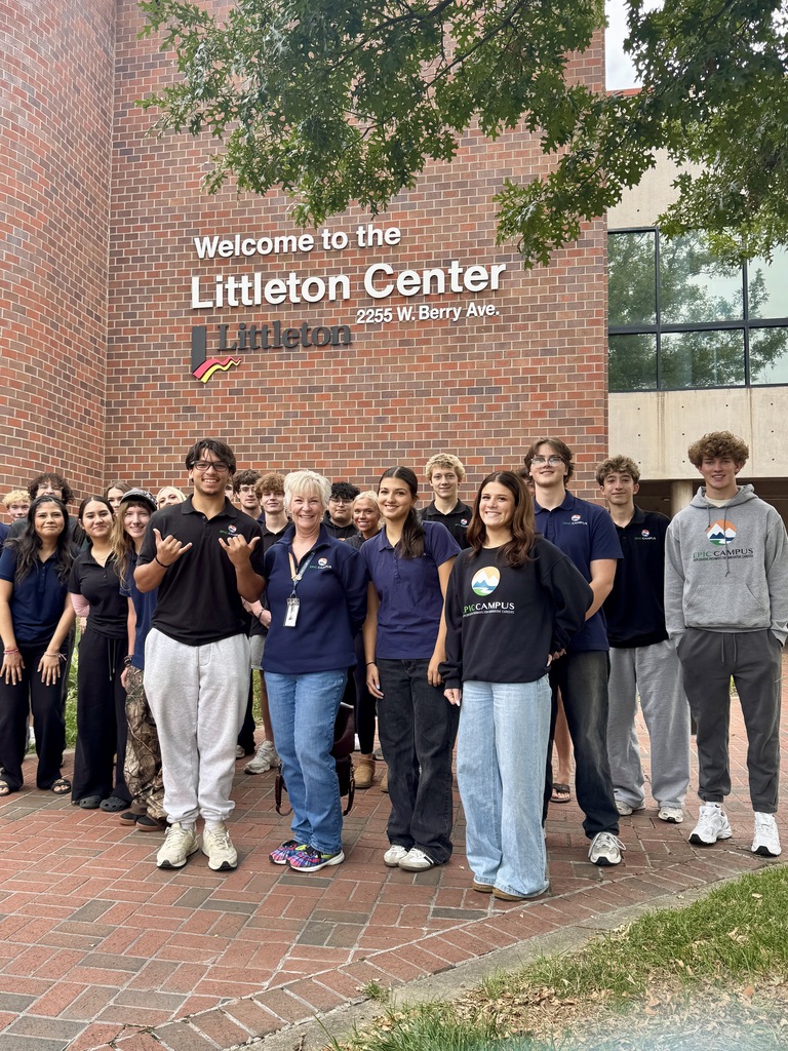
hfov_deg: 56.8
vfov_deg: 71.6
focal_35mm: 24
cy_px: 526
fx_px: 728
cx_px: 394
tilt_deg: +4.4
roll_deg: -1.0
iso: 64
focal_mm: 6.76
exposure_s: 1/217
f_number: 1.78
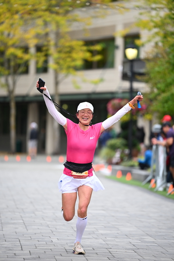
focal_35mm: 200
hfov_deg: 6.9
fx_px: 1449
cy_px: 130
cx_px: 87
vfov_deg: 10.3
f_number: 2.8
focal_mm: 200
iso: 640
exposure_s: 1/1600
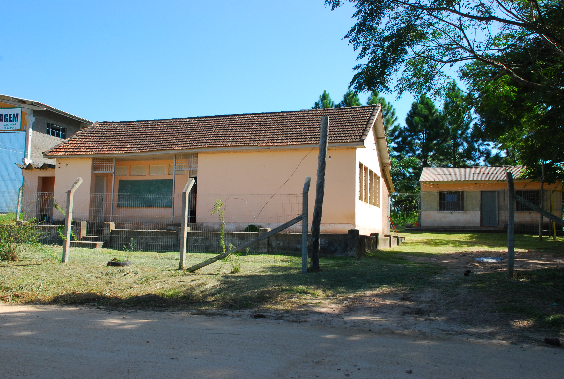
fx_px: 565
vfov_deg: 37.0
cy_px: 190
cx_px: 282
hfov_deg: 53.0
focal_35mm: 36
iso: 450
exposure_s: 1/250
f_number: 11
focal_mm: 24
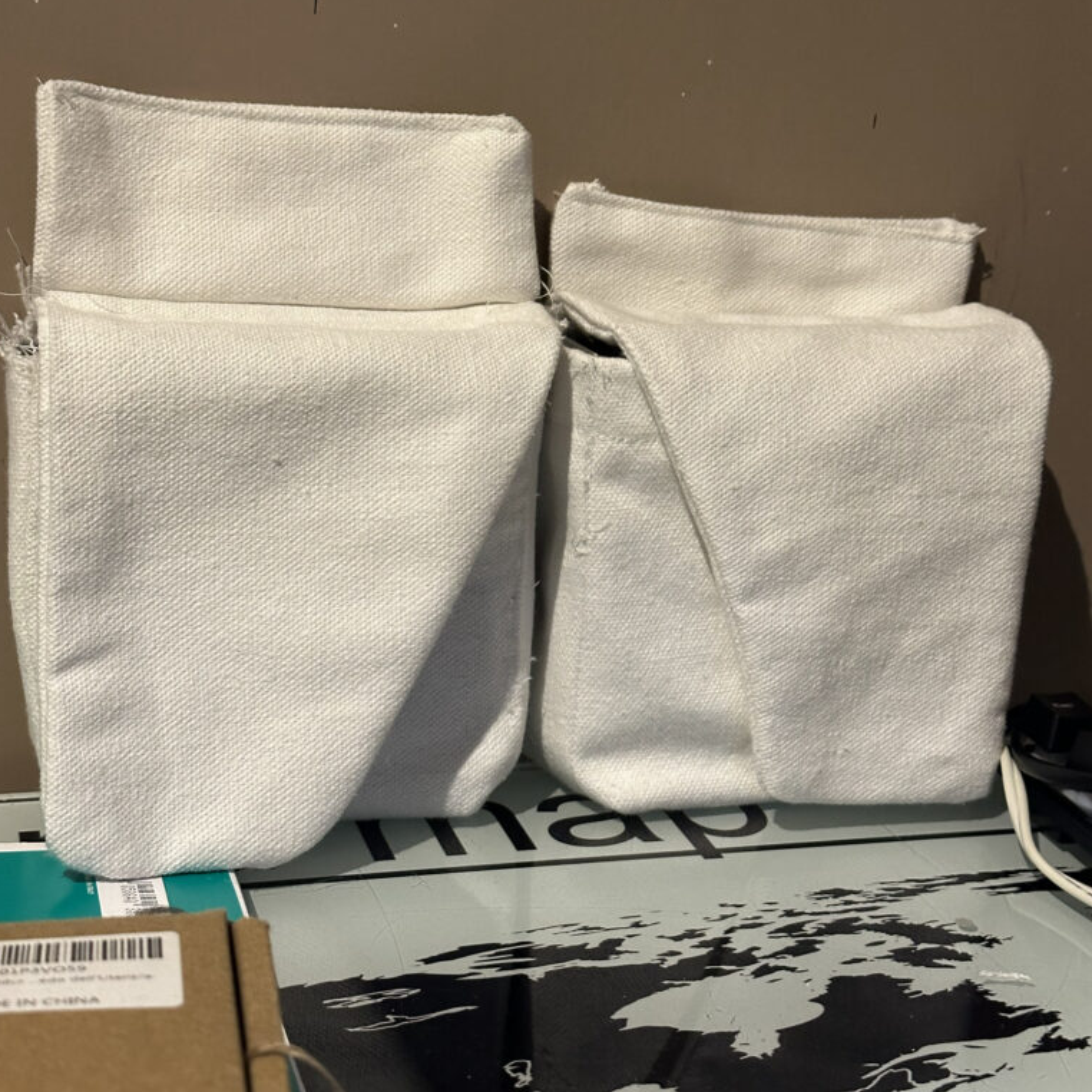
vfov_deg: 30.0
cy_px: 553
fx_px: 2034
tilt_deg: -15.4
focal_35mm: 57
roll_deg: -4.3
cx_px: 543
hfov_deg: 30.0
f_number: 1.78
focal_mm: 6.86
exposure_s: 1/34
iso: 400
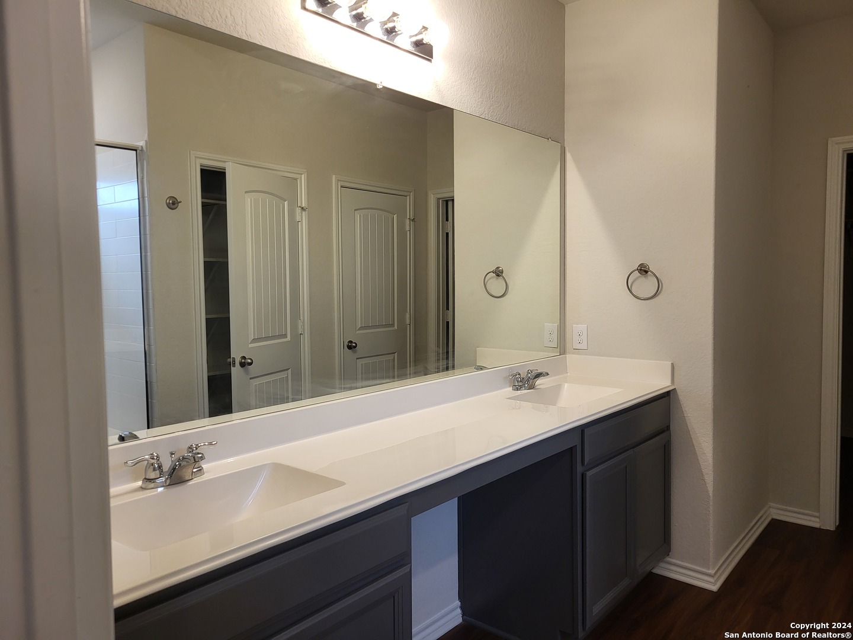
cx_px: 426
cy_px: 320
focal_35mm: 26
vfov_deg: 53.1
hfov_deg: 67.3
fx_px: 641
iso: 160
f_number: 1.8
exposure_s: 1/120
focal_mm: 5.4
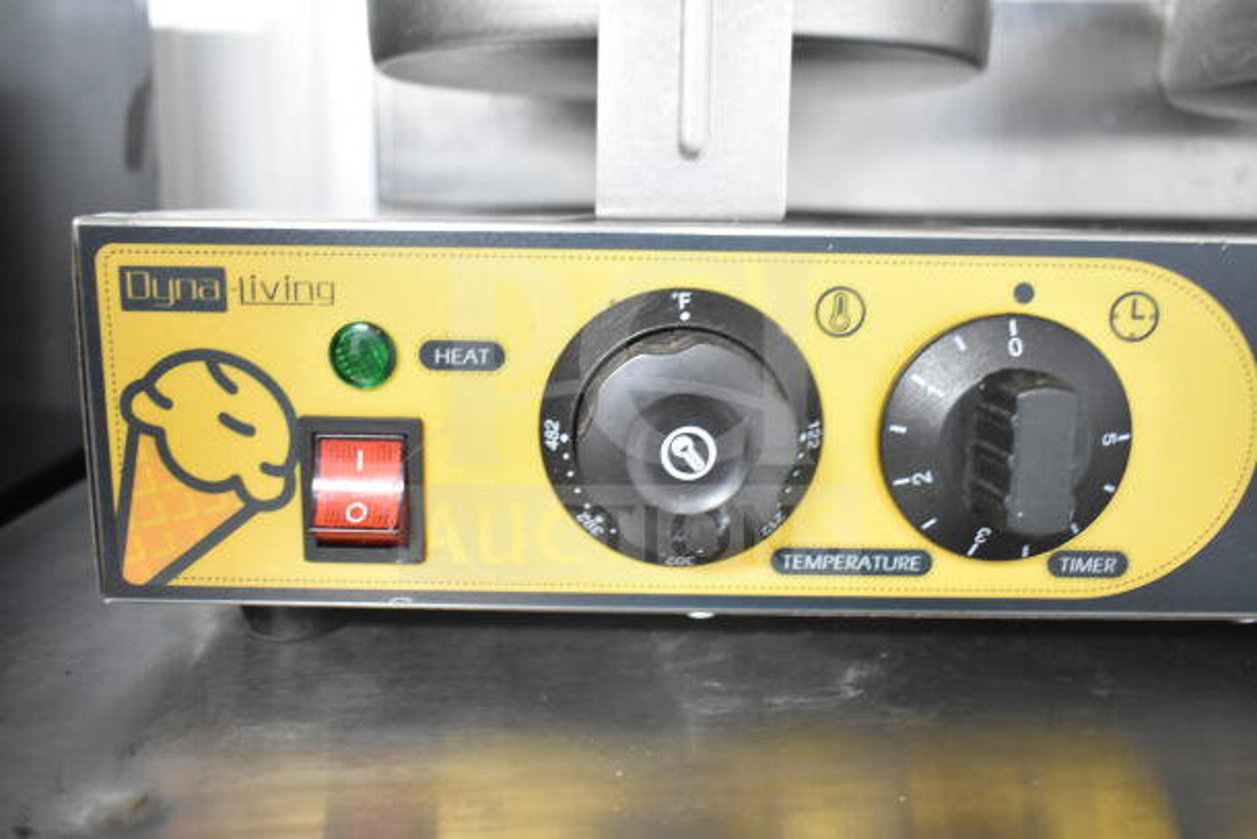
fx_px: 1048
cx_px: 628
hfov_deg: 61.9
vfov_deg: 43.6
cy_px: 420
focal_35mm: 30
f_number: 3.8
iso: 2800
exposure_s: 1/30
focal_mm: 20
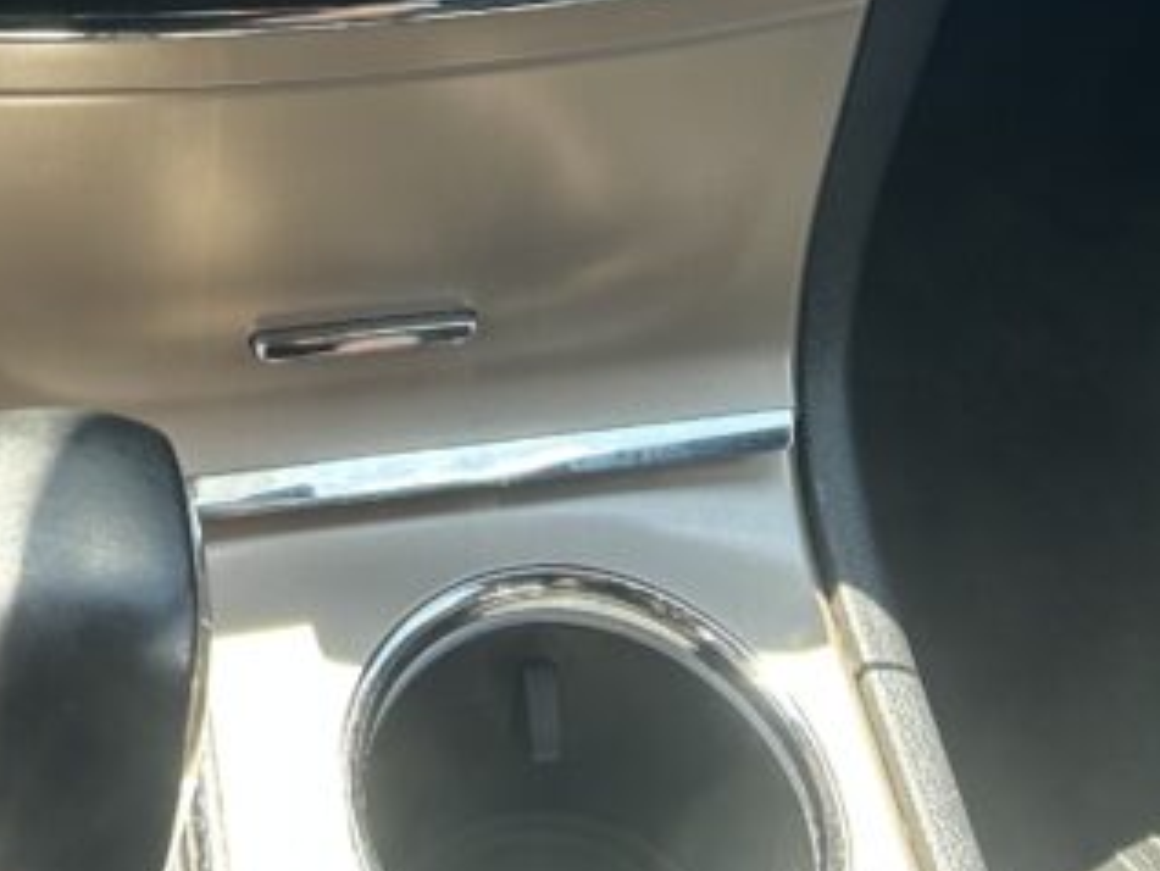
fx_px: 2816
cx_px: 260
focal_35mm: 84
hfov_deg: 23.0
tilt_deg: -28.3
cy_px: -509
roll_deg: -0.7
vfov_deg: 15.9
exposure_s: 1/181
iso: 40
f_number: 1.5
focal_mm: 5.7
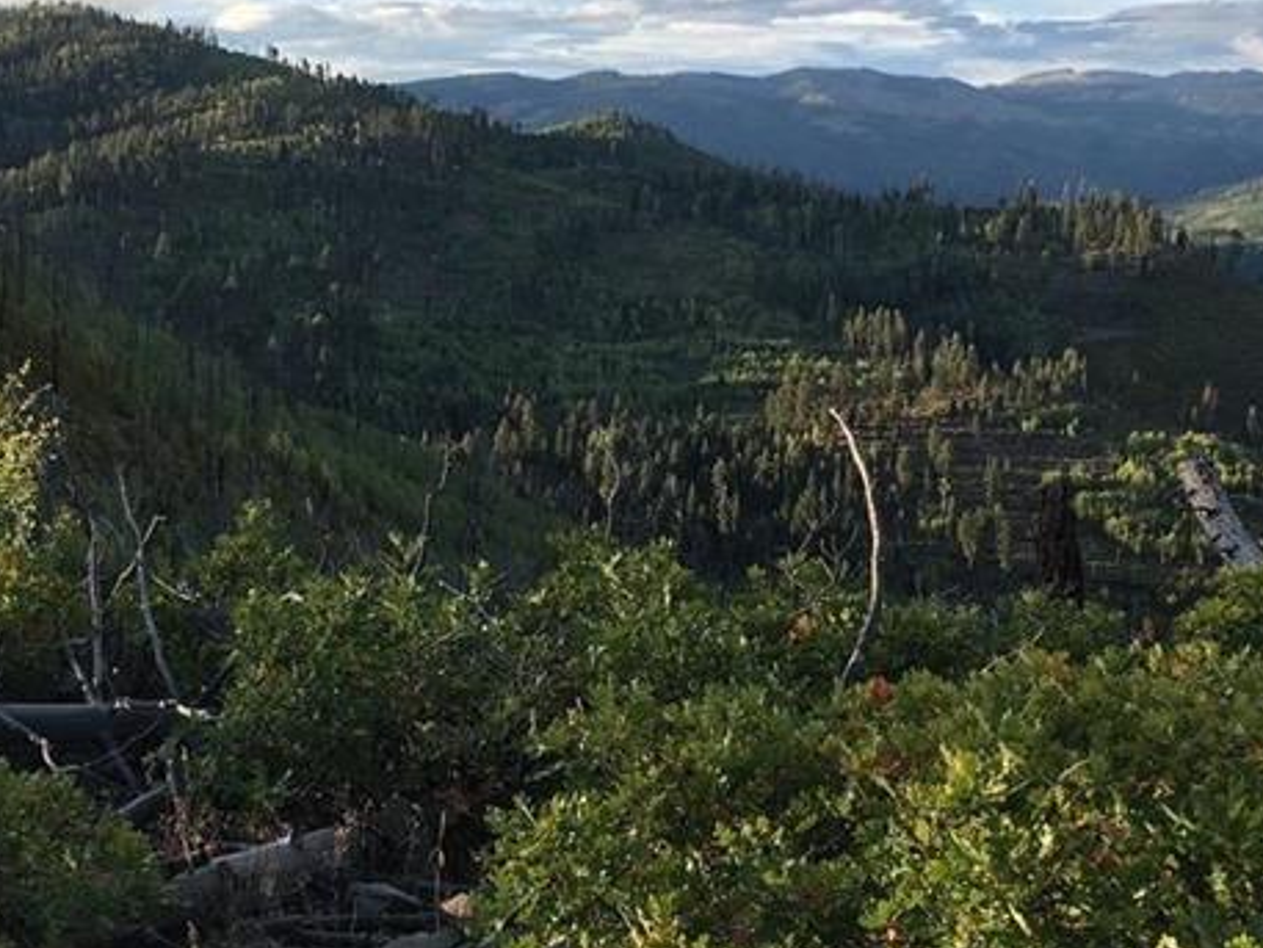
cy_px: 564
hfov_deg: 29.8
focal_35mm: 65
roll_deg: +0.5
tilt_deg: -8.7
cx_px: 555
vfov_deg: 22.6
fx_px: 2372
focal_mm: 4.15
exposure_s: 1/557
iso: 25
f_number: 2.2
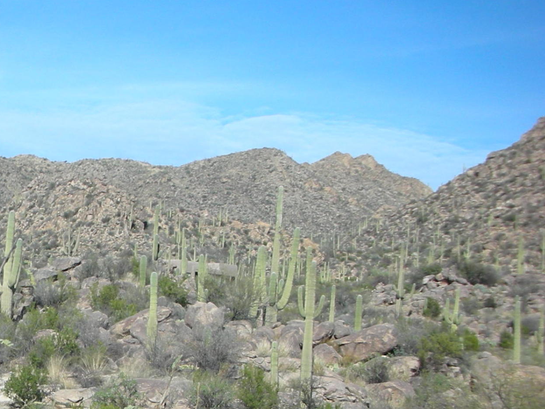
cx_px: -99
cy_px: 378
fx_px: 1323
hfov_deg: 21.7
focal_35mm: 84
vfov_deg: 17.3
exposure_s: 1/103
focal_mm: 5.8
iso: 50
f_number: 8.5
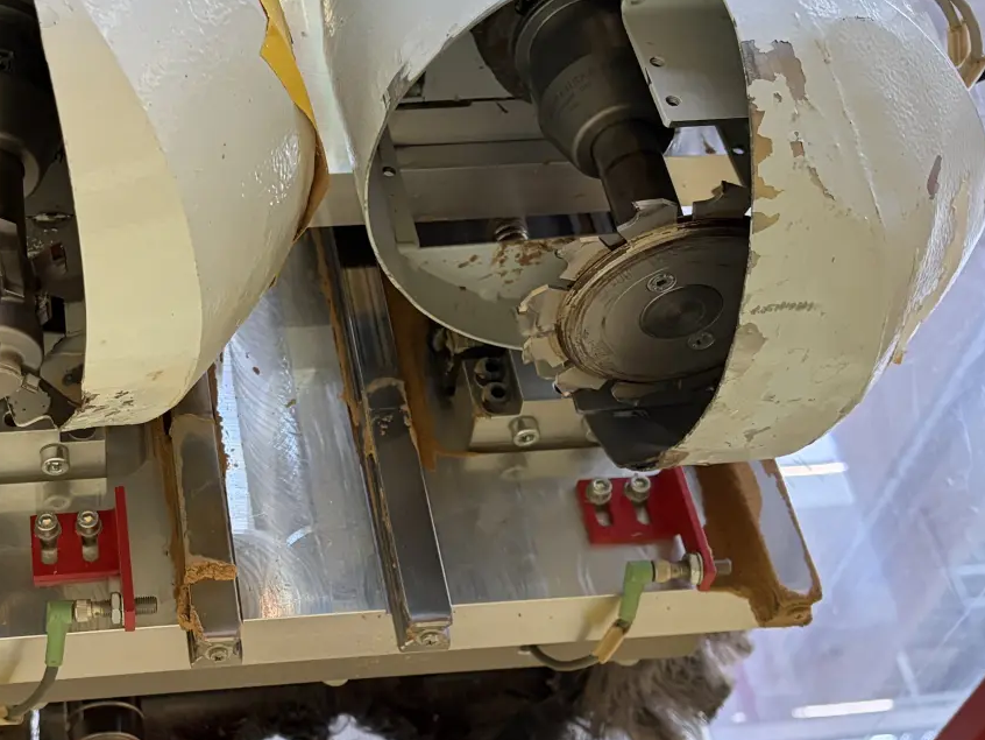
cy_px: 445
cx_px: 254
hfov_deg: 32.1
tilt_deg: +35.7
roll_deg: +8.3
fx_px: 1679
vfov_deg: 24.8
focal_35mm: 59
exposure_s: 1/60
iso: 400
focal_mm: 5.96
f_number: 1.6
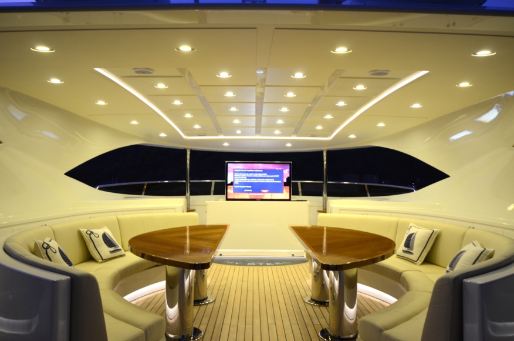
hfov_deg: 62.0
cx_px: 257
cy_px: 170
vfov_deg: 43.4
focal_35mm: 30
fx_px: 427
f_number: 5.6
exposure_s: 1/8
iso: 400
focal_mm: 20
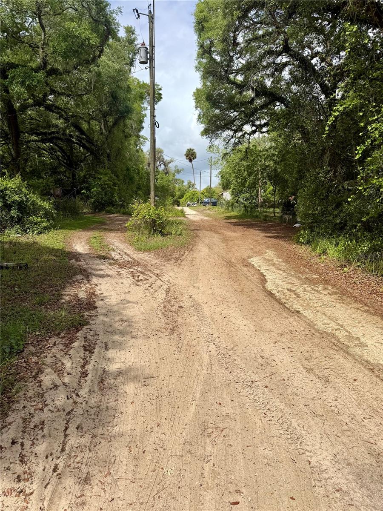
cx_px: 192
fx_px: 354
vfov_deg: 71.6
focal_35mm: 24
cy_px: 256
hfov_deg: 56.8
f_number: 1.78
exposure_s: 1/4975
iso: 80
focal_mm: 6.76
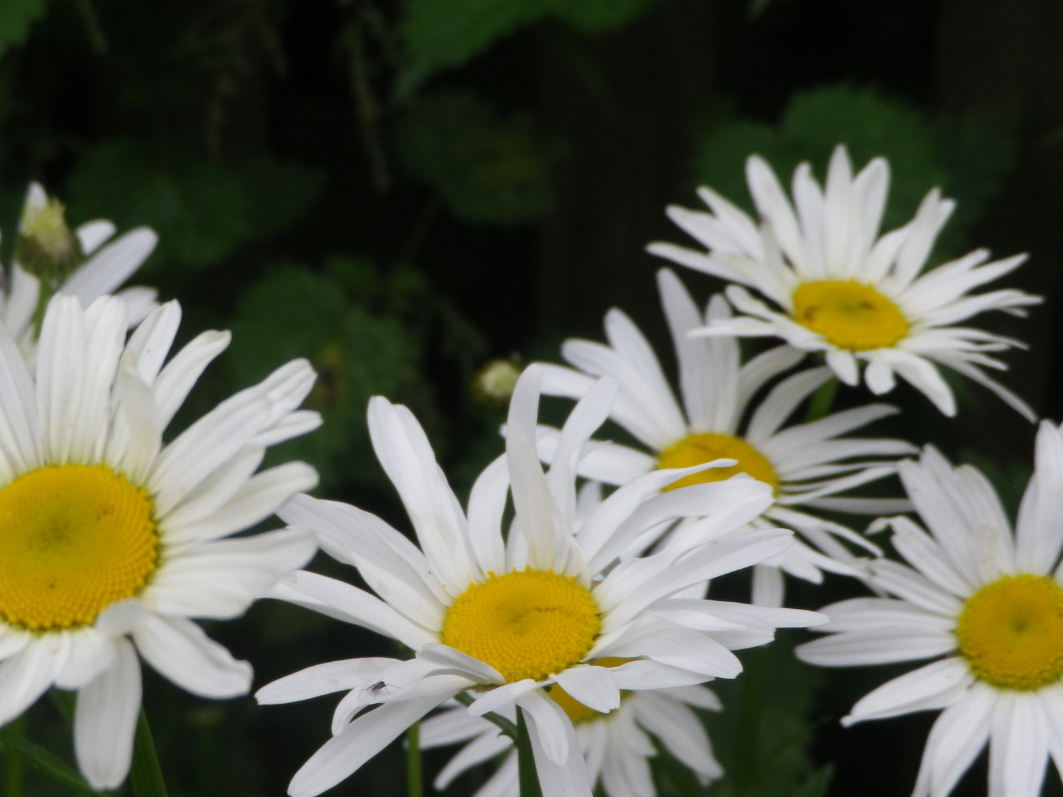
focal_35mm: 138
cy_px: 442
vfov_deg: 10.7
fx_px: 4238
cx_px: 486
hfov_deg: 14.3
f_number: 5.1
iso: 80
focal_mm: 19.1
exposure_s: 1/160
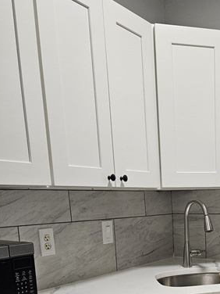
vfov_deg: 37.0
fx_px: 398
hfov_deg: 29.1
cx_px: 215
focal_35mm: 47
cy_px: 281
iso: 200
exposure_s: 1/120
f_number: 1.8
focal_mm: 5.4
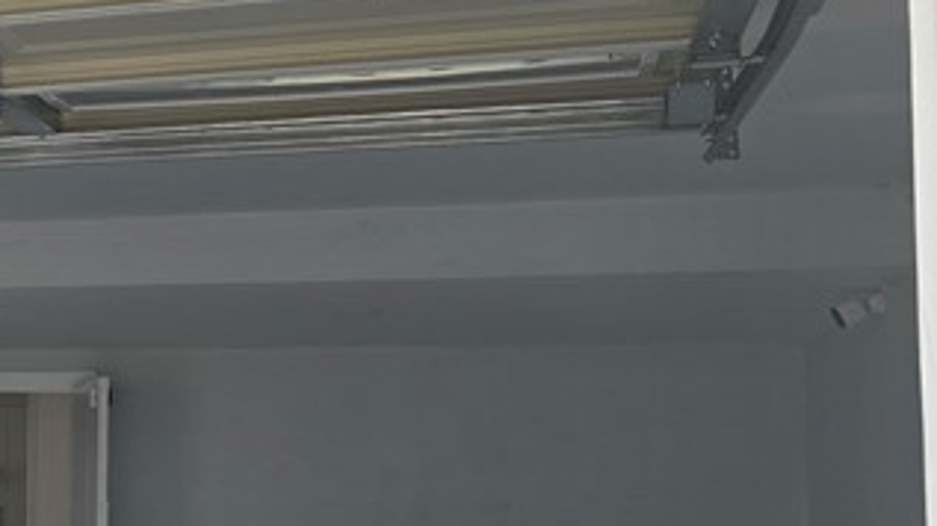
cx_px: -390
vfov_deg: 14.9
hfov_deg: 22.4
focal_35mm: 81
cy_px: 337
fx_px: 2012
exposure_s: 1/227
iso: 12
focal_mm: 6.3
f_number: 1.7
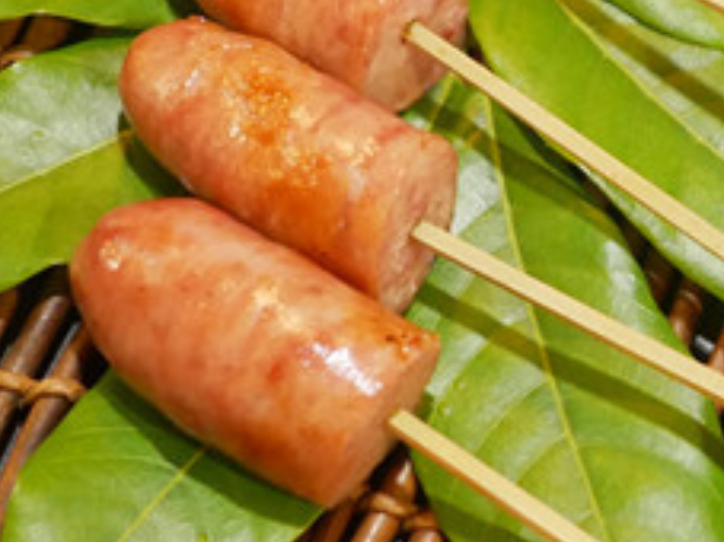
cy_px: 67
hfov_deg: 14.6
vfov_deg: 11.2
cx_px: 769
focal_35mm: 132
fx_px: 2759
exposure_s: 1/60
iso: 1250
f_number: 1.7
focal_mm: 15
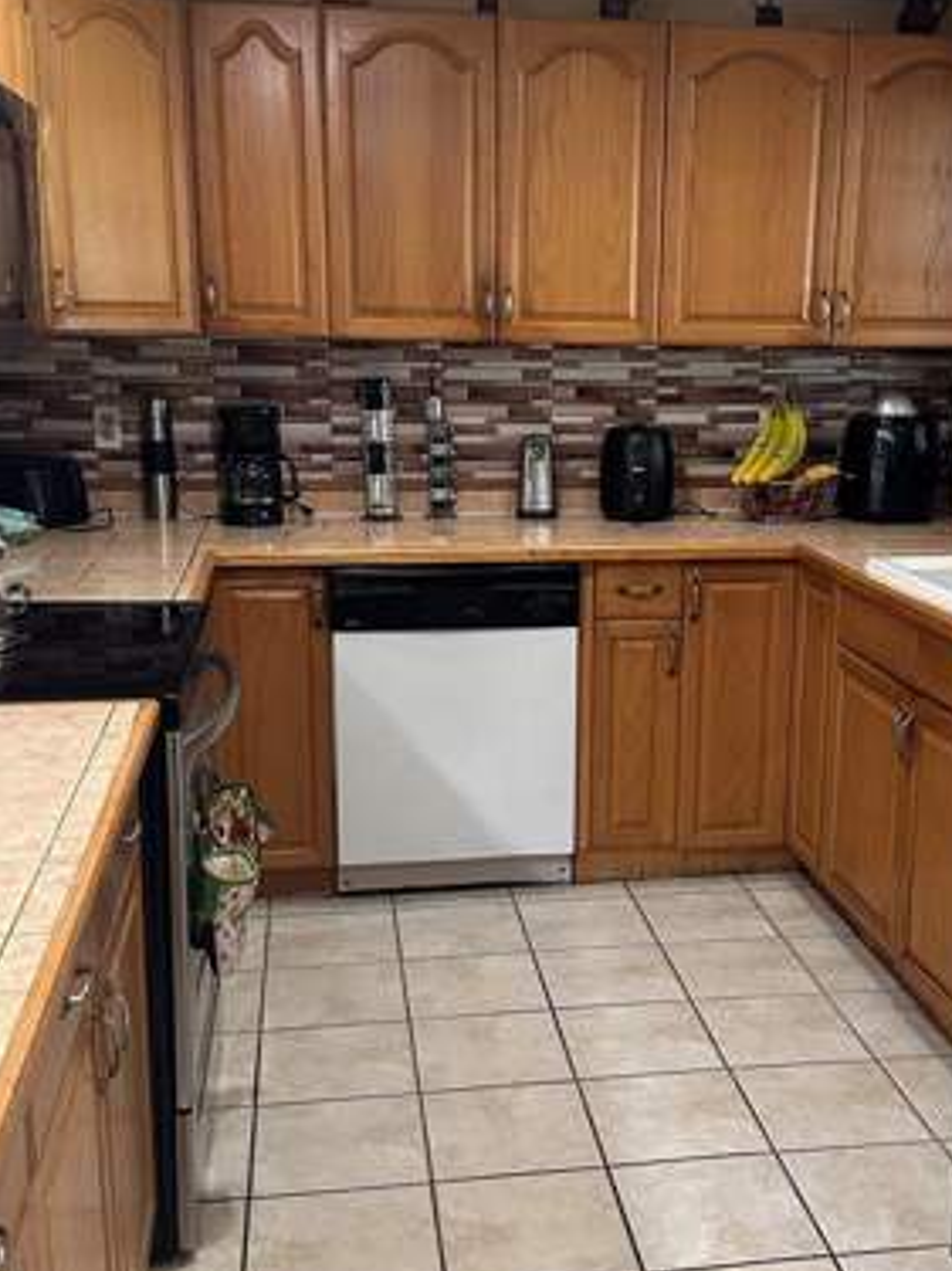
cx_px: 566
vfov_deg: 45.8
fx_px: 1504
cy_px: 671
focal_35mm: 41
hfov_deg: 35.0
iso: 250
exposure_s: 1/60
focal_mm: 6.86
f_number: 1.78
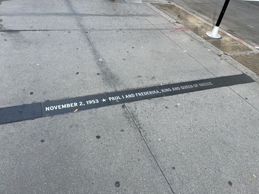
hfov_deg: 67.3
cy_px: 97
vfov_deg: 53.1
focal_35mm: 26
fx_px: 195
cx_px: 130
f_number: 1.6
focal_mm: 5.1
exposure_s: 1/149
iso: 50
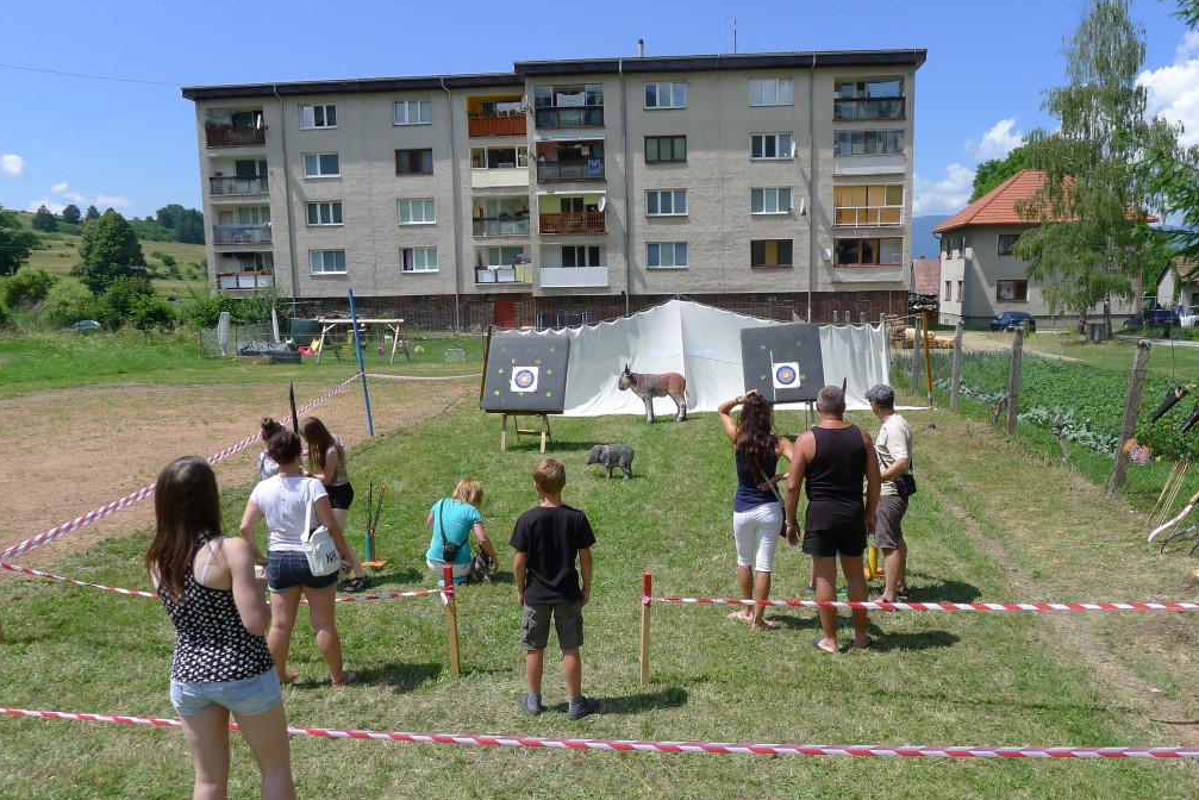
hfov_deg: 67.3
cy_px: 446
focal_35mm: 27
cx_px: 650
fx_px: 899
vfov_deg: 47.9
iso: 80
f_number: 4
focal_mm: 5.1
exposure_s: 1/640
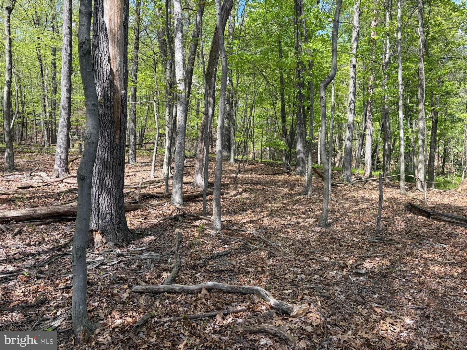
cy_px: 175
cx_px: 234
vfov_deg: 53.1
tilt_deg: +3.7
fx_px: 351
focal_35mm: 26
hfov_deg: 67.3
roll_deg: +0.9
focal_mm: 5.96
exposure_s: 1/527
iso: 50
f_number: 1.6
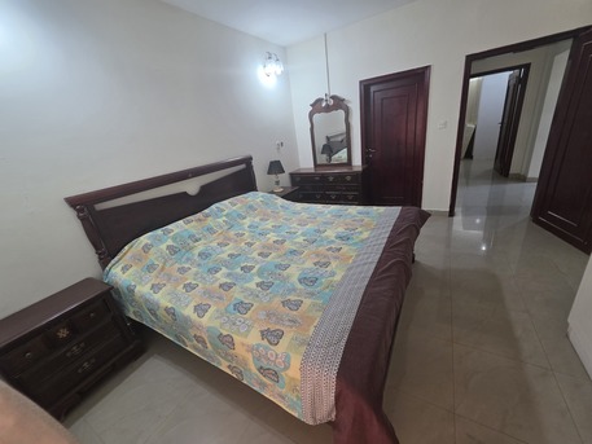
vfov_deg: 89.9
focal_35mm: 13
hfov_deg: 106.2
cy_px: 222
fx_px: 222
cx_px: 296
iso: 160
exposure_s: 1/100
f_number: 1.9
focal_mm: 2.2
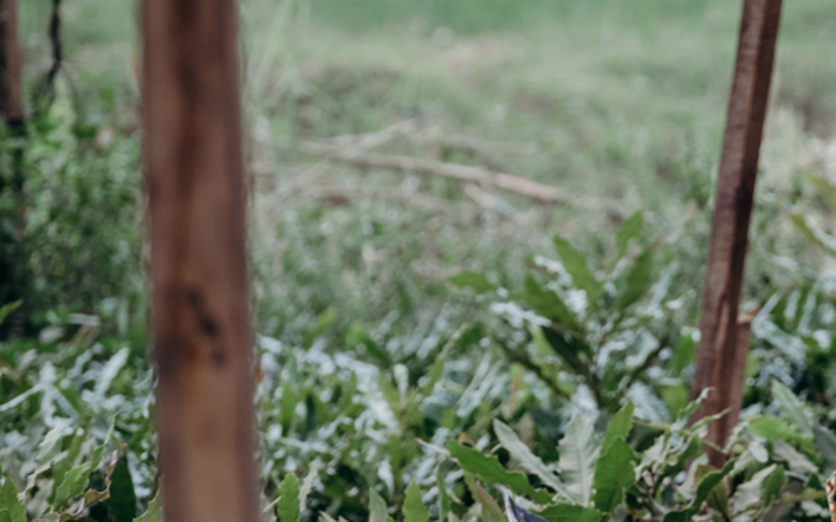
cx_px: 834
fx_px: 9043
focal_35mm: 397
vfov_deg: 3.3
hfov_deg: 5.3
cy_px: 407
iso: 320
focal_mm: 129.2
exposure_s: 1/250
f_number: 4.5
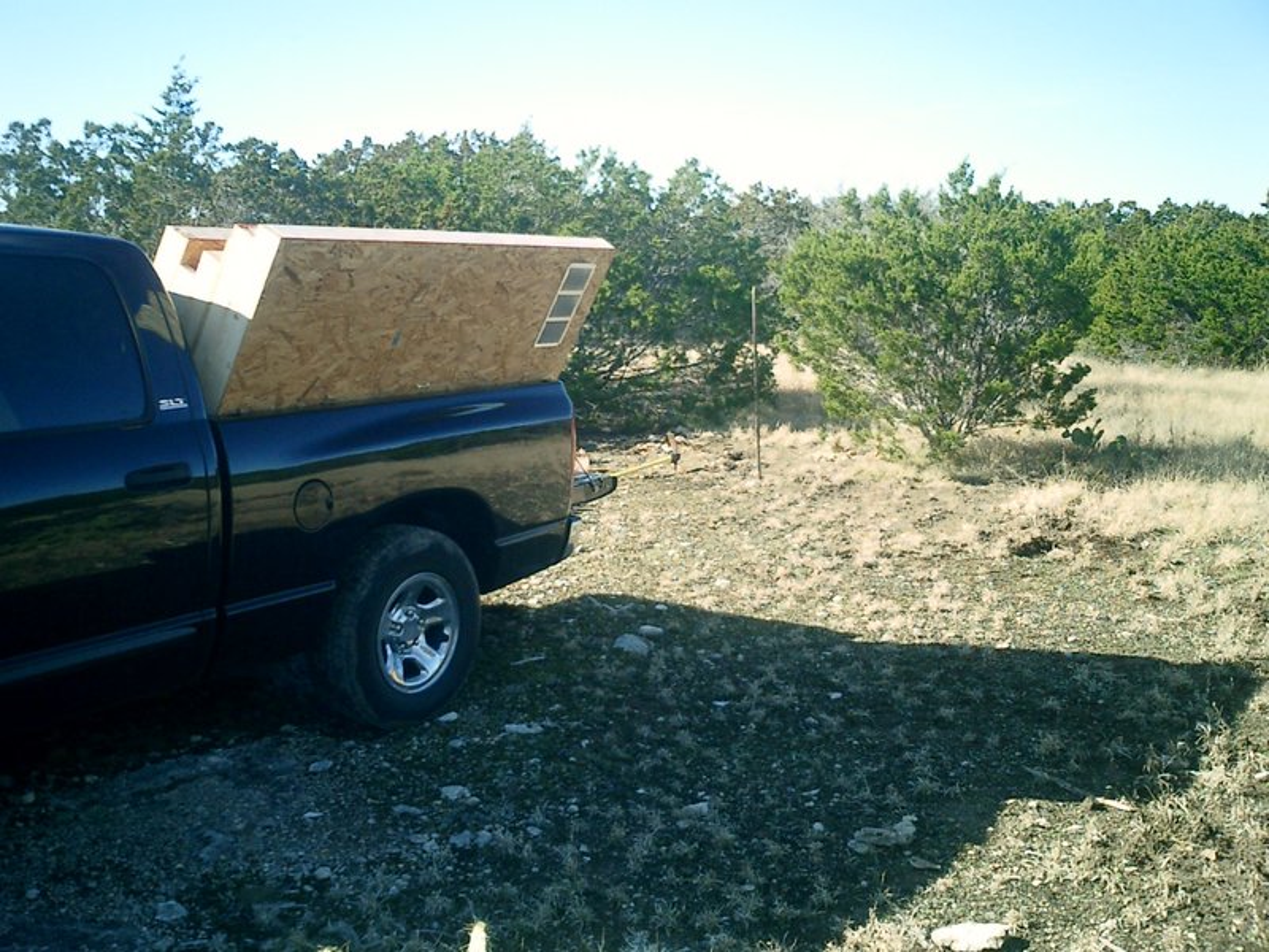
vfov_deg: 39.7
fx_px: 1320
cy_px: 476
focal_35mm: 36
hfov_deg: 51.4
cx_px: 634
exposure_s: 1/500
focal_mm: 7.5
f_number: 3.2
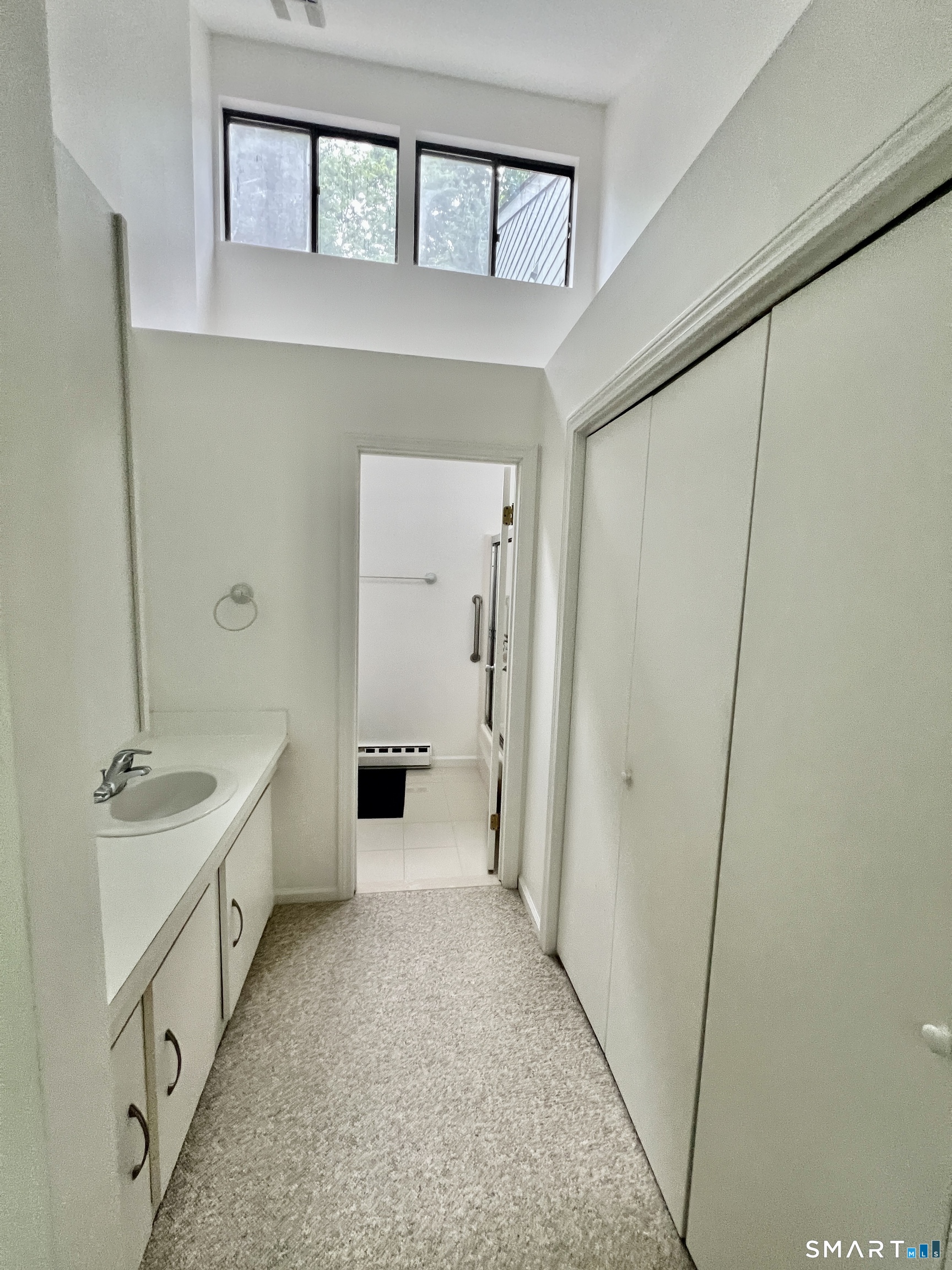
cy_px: 635
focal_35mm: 13
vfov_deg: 106.2
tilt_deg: -8.8
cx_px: 476
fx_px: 477
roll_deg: -1.2
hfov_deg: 89.9
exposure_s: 1/120
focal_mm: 1.57
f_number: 1.8
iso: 200
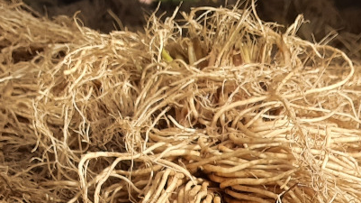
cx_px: 235
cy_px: 448
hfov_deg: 22.6
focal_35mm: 94
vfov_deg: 11.2
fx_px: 899
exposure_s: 1/203
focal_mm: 5.23
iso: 20
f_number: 1.8
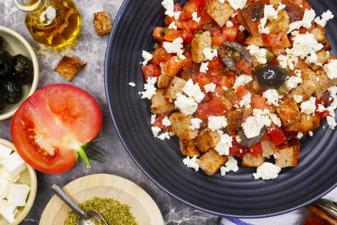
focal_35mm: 40
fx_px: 374
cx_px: 168
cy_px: 112
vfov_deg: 33.4
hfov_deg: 48.5
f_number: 8
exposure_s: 1/30
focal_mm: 14.5
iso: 1600
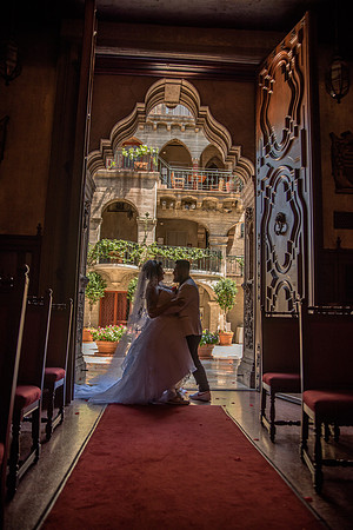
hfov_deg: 46.4
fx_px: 412
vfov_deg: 65.5
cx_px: 176
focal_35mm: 28
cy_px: 265
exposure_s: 1/200
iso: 100
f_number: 2.8
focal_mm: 28
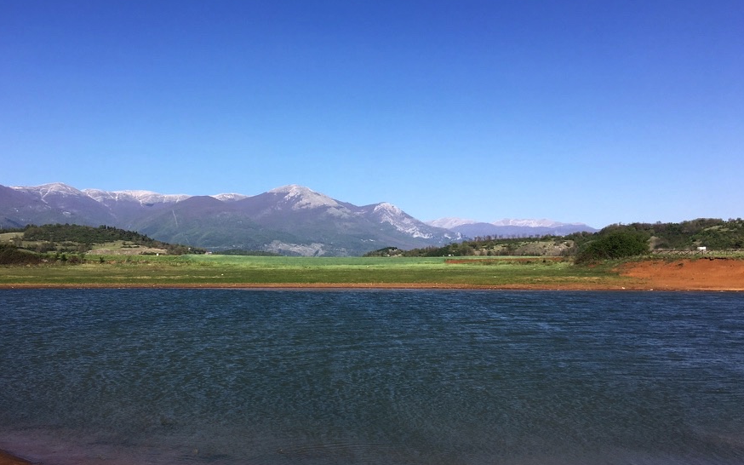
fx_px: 730
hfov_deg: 53.9
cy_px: 263
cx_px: 323
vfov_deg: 35.3
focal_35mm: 36
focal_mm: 4.15
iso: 25
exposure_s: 1/1637
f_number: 2.2
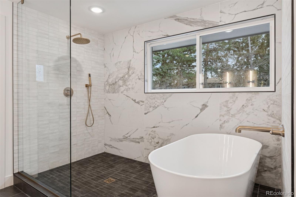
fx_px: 181
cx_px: 148
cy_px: 98
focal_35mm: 22
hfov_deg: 78.6
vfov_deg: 57.2
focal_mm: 22
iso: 400
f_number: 9
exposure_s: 1/20
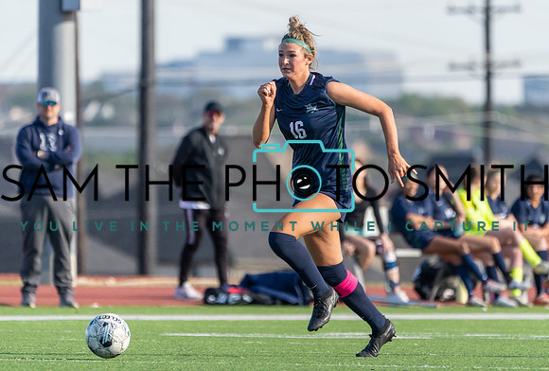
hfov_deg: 2.9
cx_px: 307
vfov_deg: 1.9
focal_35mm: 714
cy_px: 198
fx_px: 10932
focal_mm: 560
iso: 800
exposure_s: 1/1250
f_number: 8
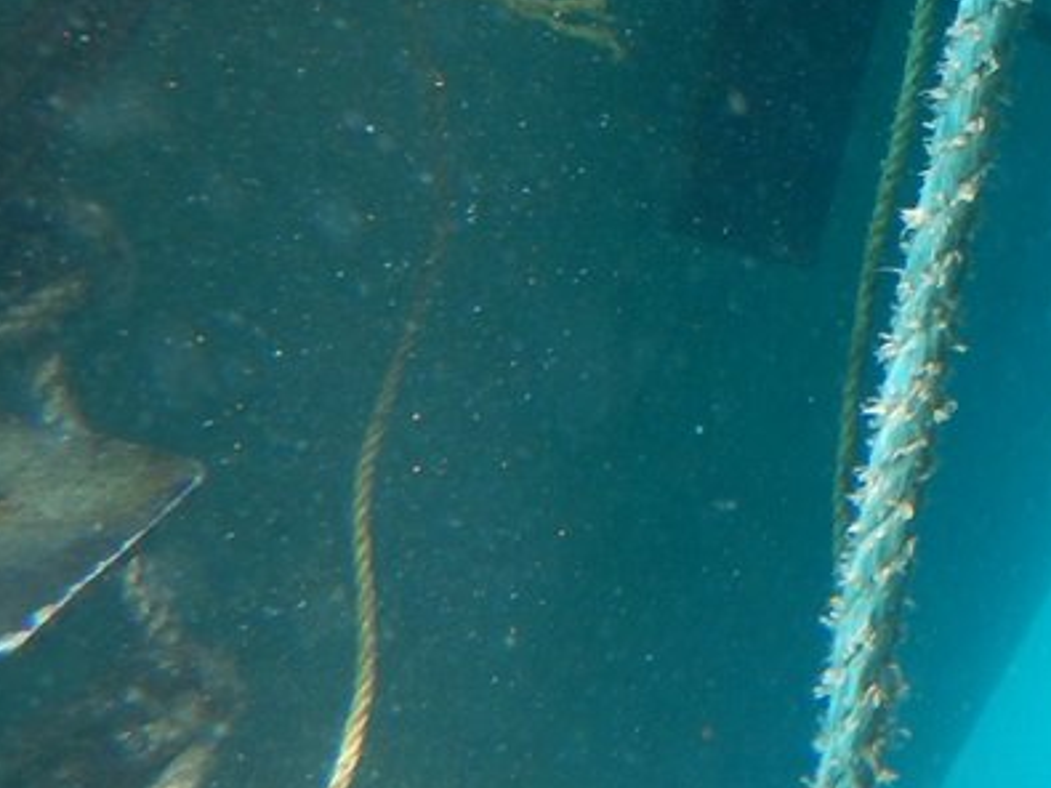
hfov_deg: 23.9
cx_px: 1320
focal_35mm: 73
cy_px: -51
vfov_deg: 19.4
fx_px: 2216
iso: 125
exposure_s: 1/100
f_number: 2.8
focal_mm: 4.3
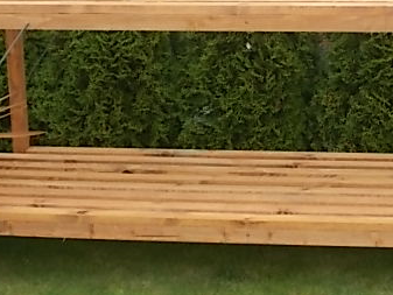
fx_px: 1079
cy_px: 31
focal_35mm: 95
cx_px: 282
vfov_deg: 15.4
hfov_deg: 20.5
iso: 80
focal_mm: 9
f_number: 4.5
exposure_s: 1/60
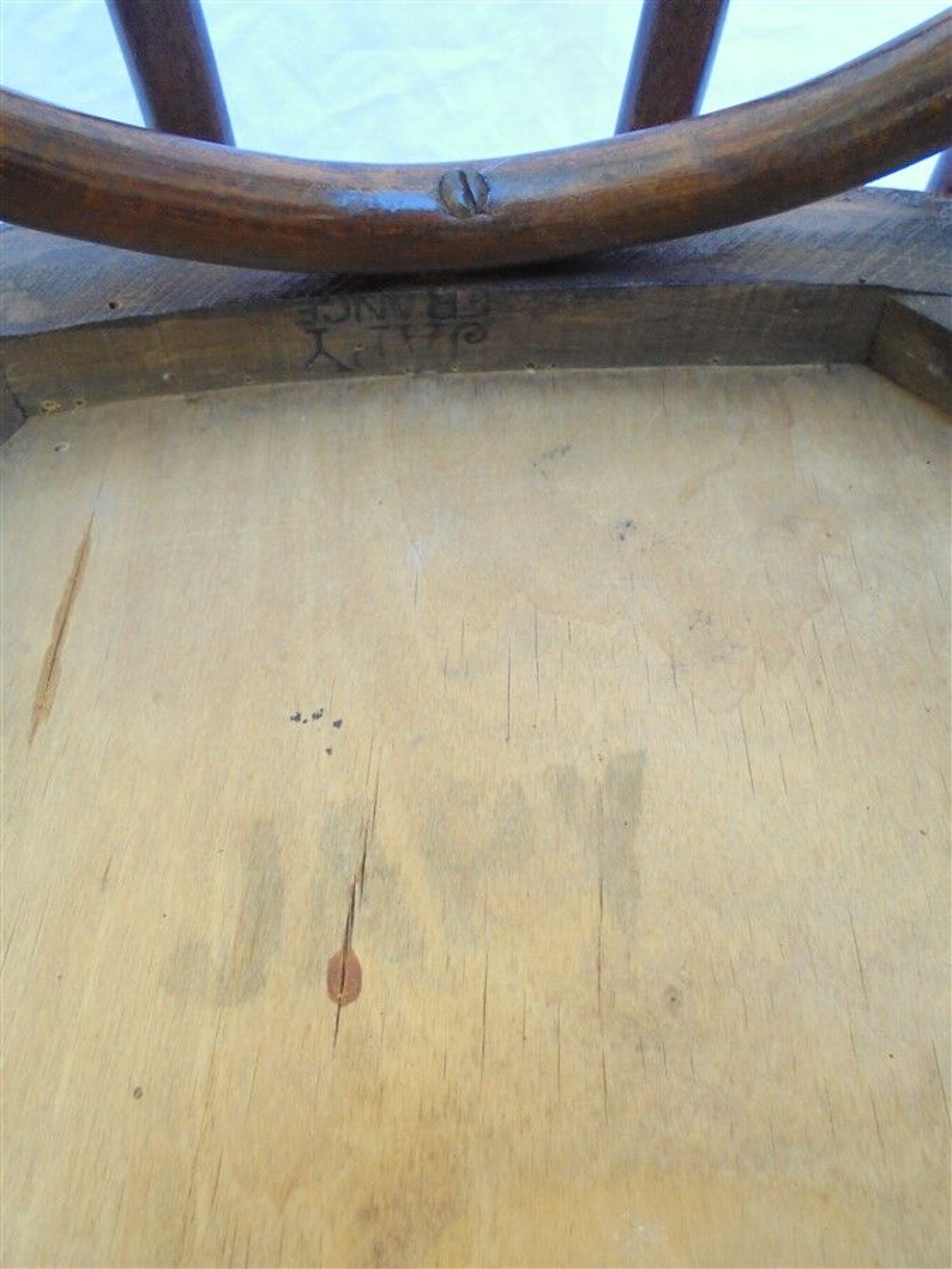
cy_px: 634
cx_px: 476
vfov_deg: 61.7
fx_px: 1063
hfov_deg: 48.2
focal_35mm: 29
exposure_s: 1/30
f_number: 3.7
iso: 400
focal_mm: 5.3
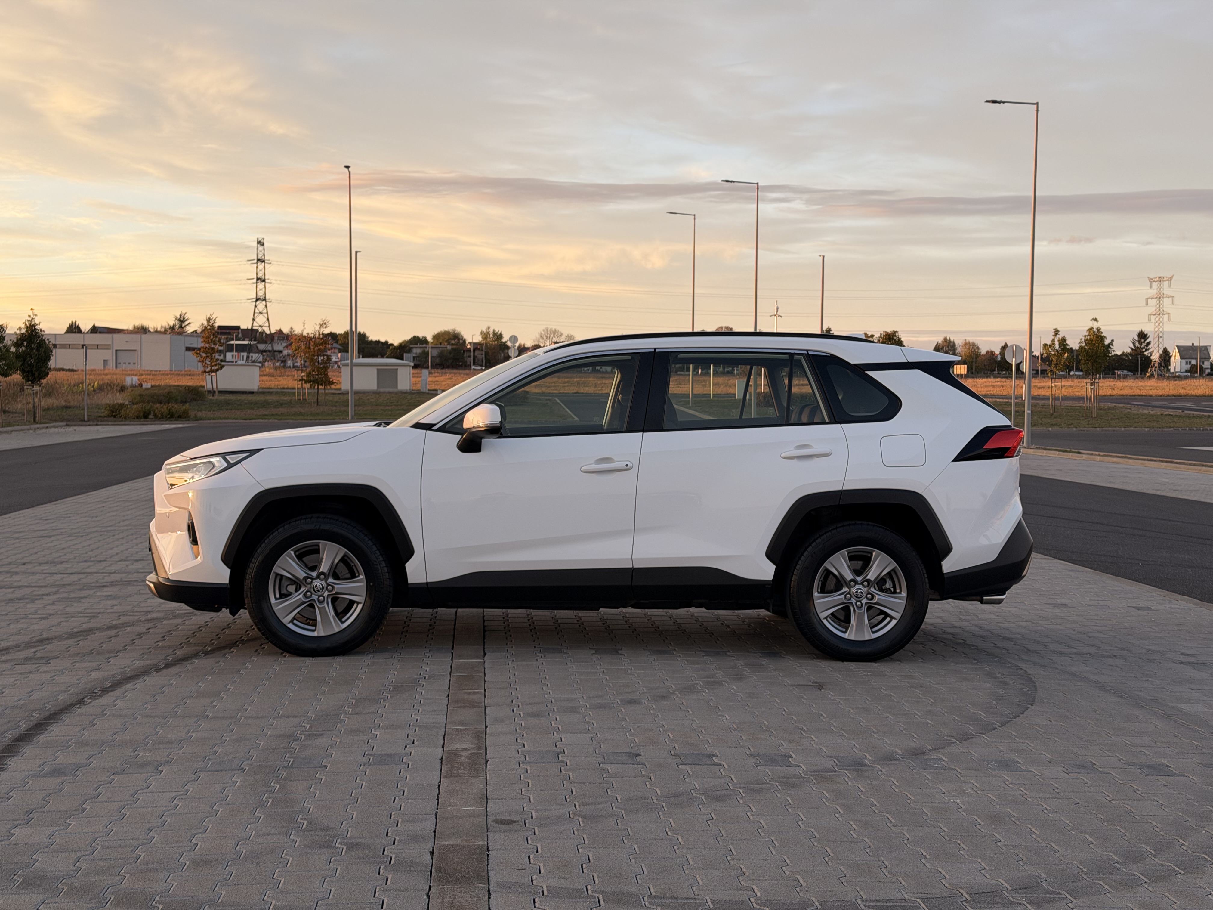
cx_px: 606
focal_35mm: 48
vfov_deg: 30.3
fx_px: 1682
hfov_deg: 39.7
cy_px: 455
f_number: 1.78
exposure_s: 1/386
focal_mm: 6.76
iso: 64
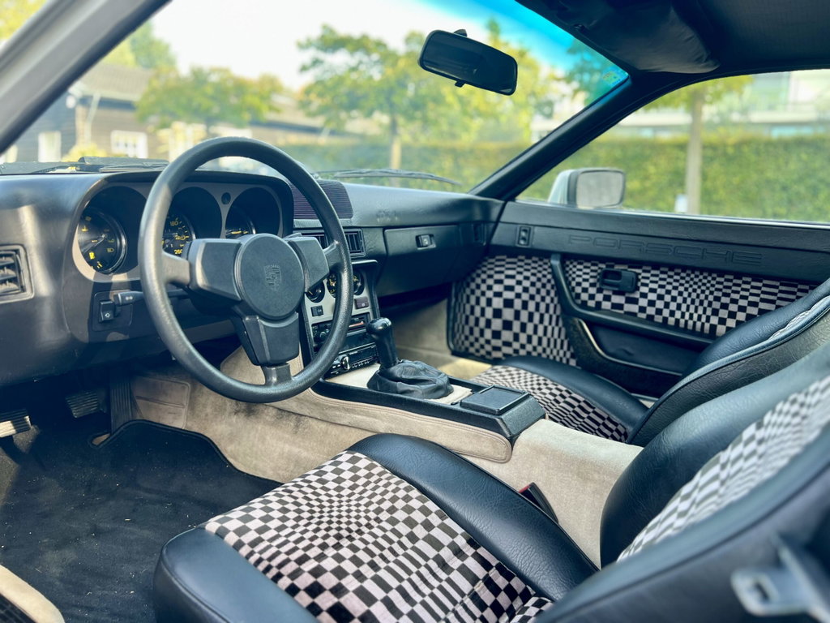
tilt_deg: -11.8
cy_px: 312
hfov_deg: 67.3
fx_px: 623
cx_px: 415
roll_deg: -0.6
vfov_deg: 53.1
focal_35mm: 26
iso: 32
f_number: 1.5
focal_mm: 5.7
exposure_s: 1/132
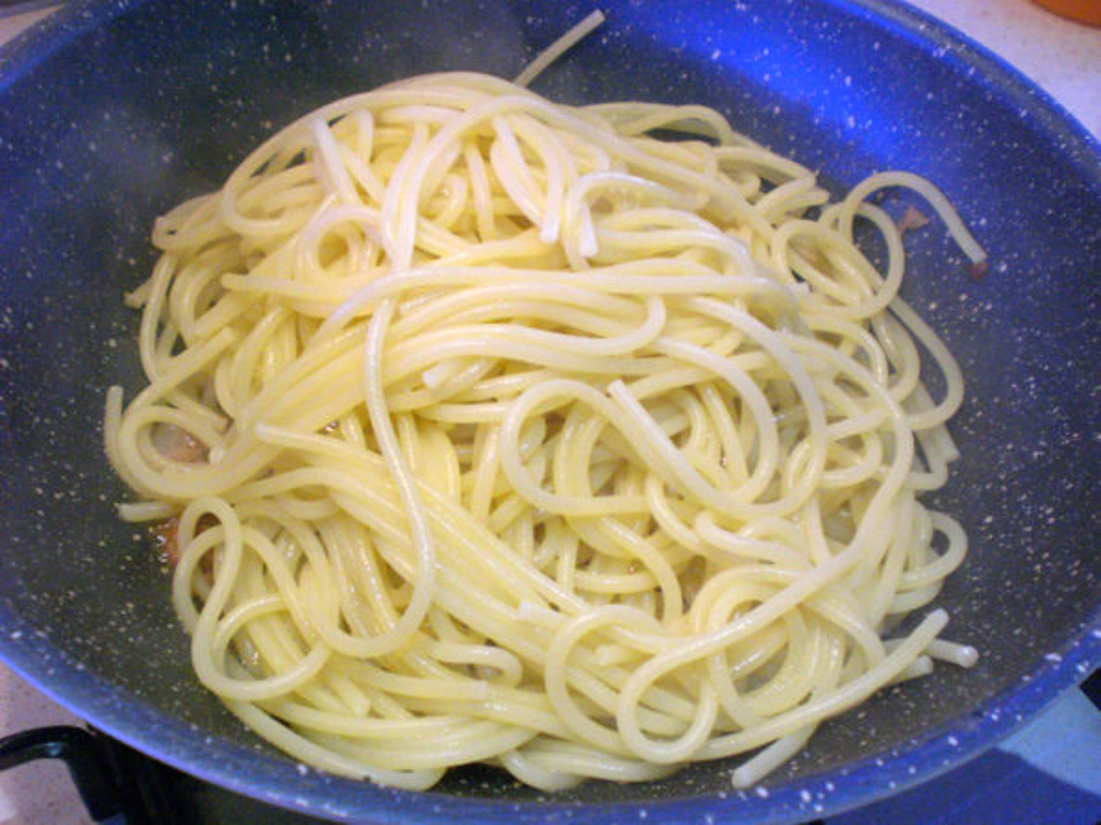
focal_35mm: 38
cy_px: 412
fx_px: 1208
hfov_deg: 49.0
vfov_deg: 37.7
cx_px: 550
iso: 400
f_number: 3.1
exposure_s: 1/60
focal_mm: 6.3
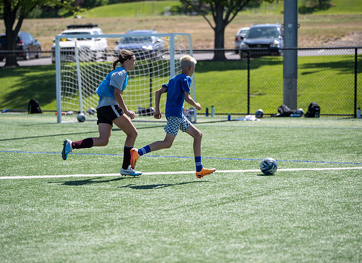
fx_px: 1271
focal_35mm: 123
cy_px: 131
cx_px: 164
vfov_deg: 11.8
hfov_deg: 16.2
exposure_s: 1/800
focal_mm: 115
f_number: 2.8
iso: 40
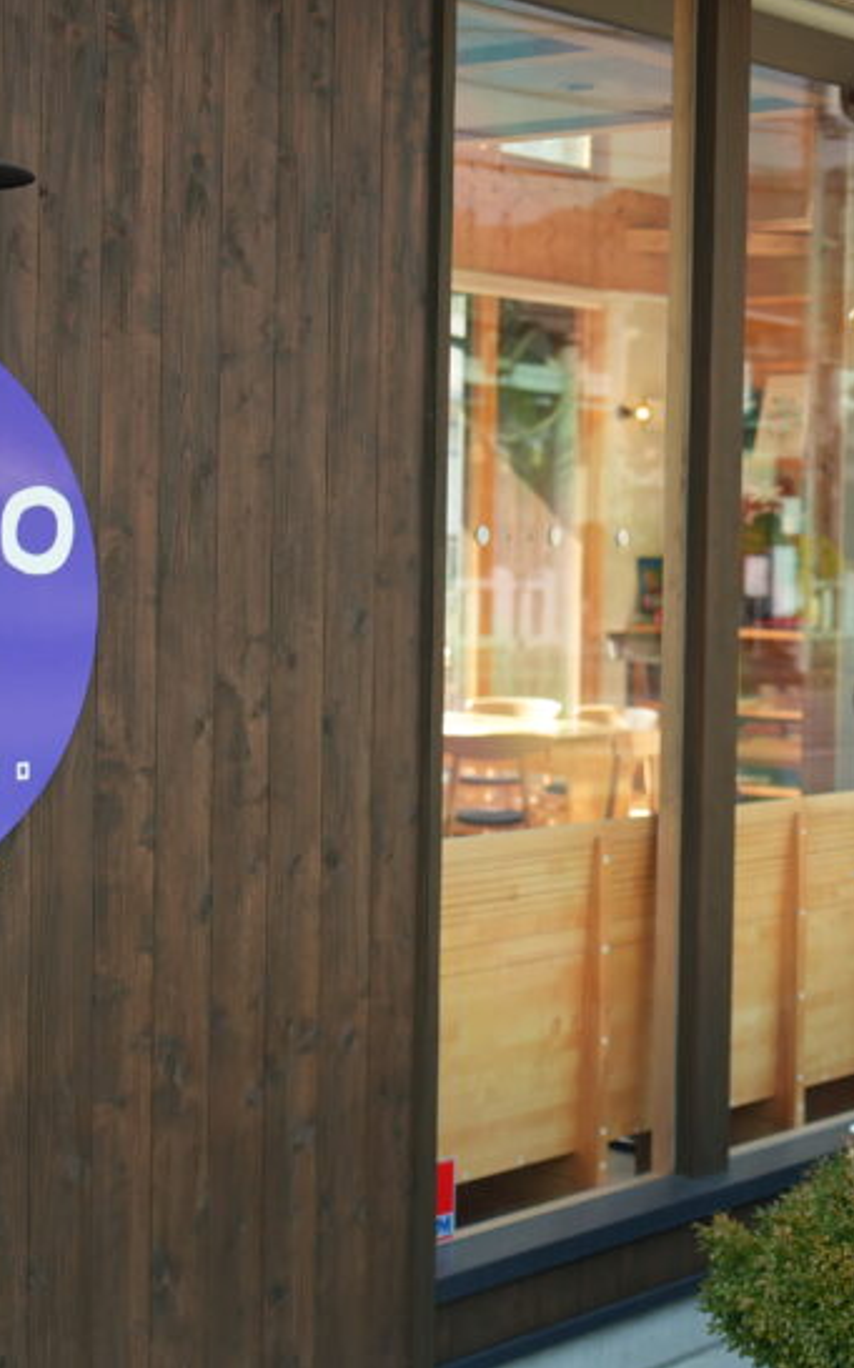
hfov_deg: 19.1
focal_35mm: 67
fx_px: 2496
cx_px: 754
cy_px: 609
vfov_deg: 30.6
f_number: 2.8
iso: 200
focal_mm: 35
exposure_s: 1/80
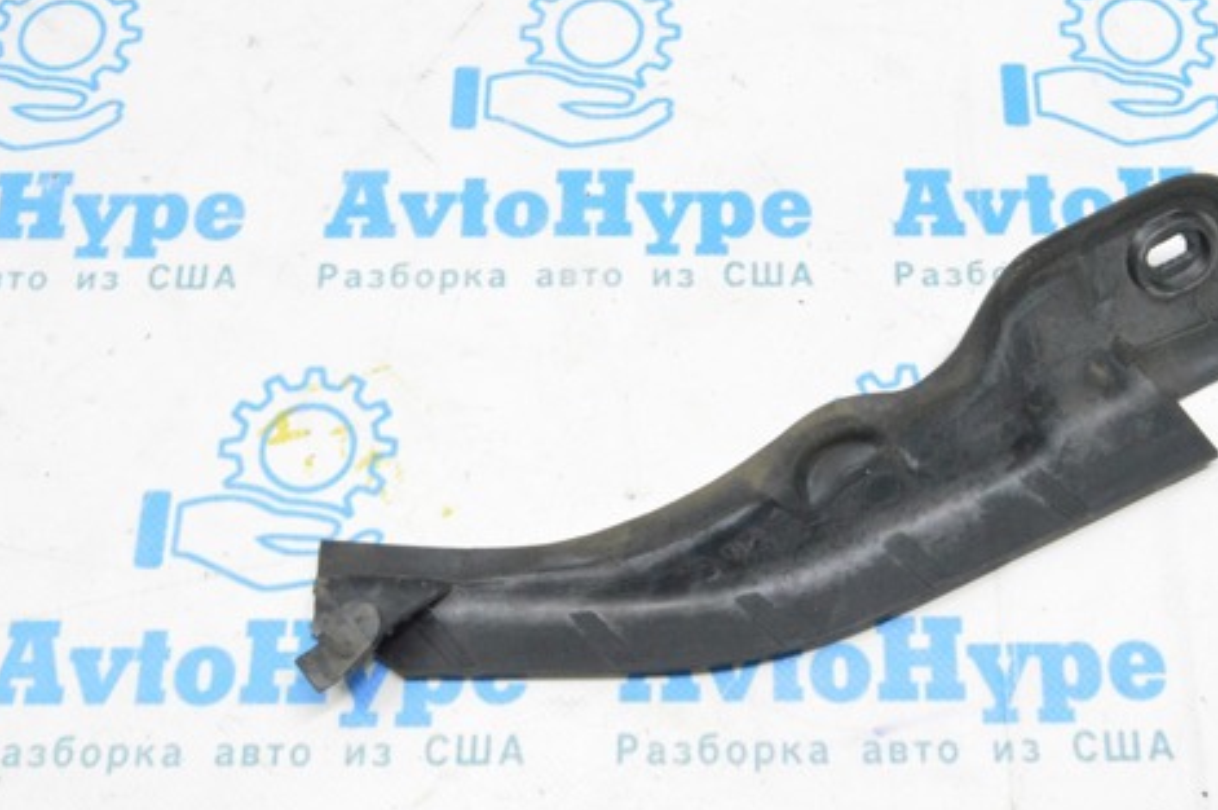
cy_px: 415
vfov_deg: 25.5
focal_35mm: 53
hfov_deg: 37.4
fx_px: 1791
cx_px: 732
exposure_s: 1/15
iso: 6400
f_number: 20
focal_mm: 26
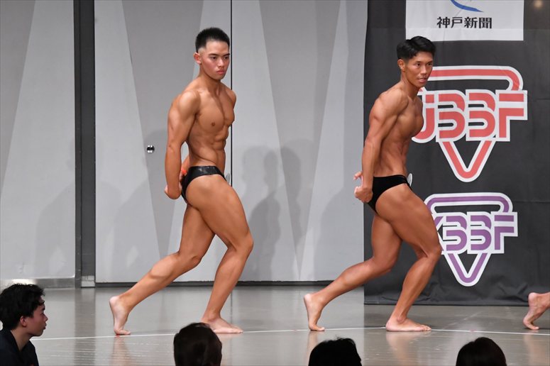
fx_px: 3436
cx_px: 275
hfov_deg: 9.2
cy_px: 183
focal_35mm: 225
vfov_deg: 6.1
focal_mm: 150
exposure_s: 1/400
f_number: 5.6
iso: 6400
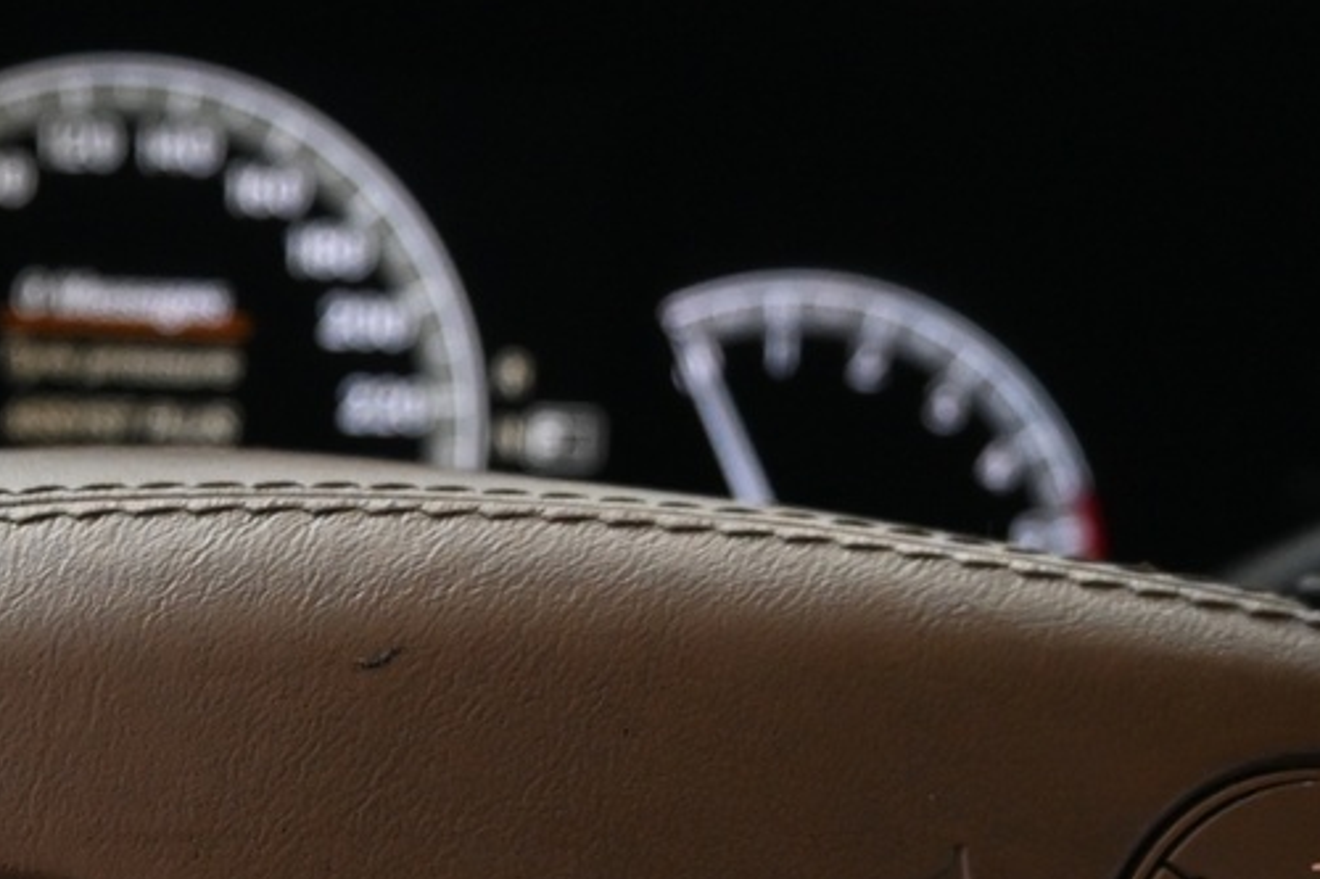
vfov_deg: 16.0
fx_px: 3028
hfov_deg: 23.9
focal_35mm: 83
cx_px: 129
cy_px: 971
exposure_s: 1/25
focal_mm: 17
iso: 1600
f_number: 3.5
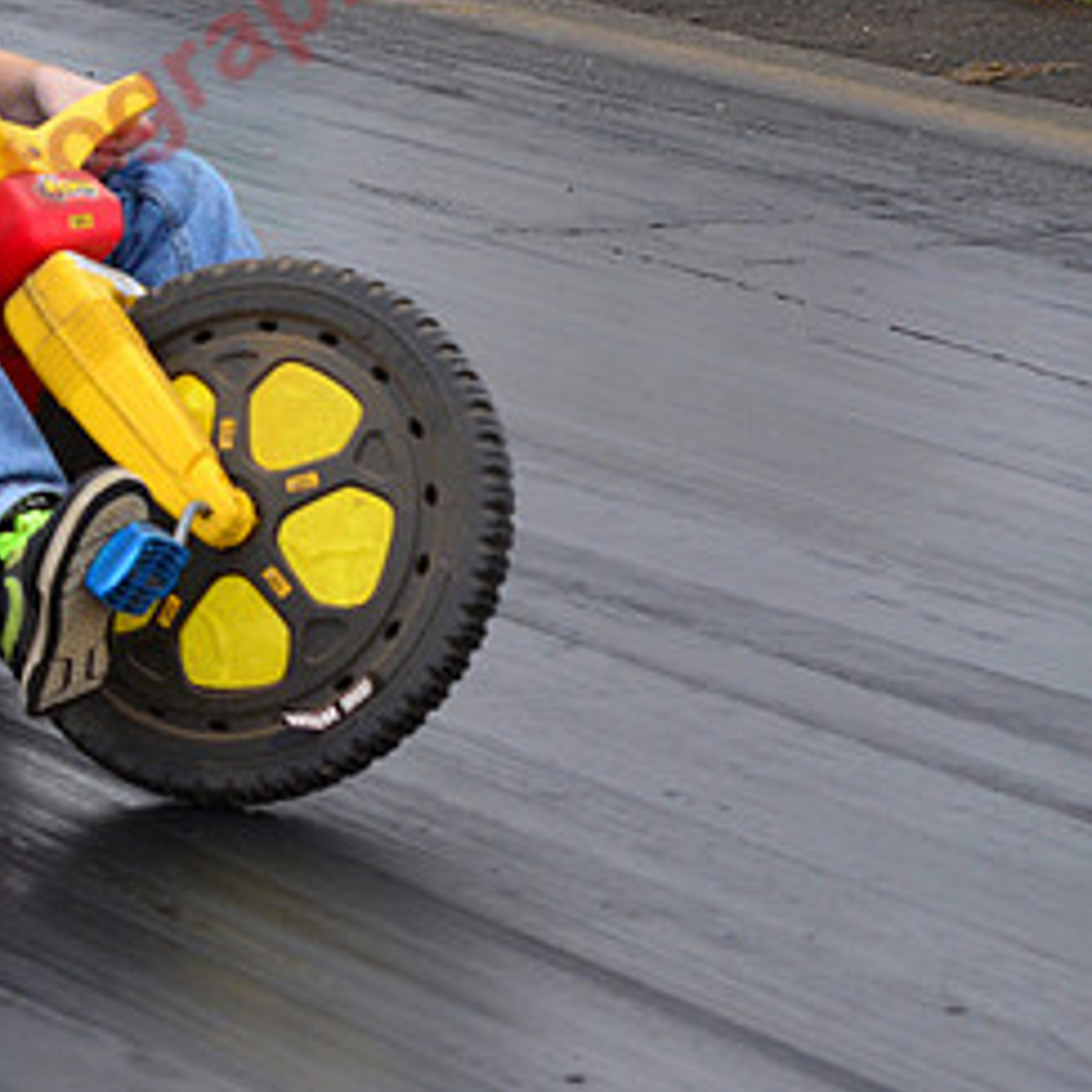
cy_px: 300
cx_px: -107
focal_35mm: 296
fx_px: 10564
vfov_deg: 5.9
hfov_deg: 5.9
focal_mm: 98
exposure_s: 1/1250
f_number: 9
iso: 1000
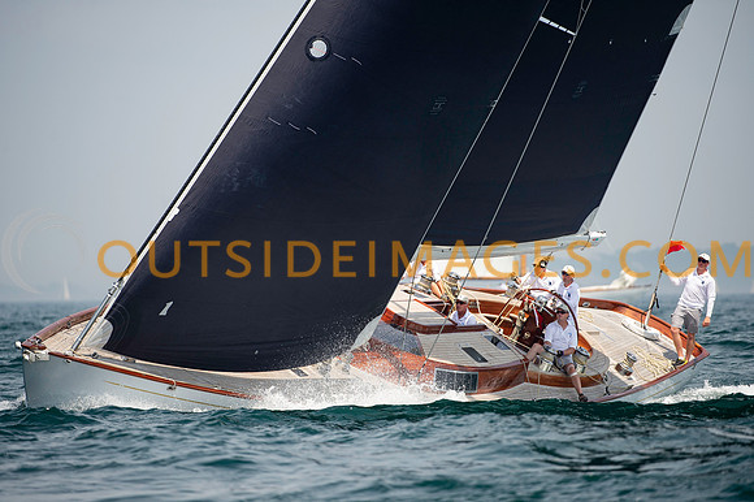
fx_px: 7937
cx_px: 377
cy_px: 251
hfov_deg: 5.4
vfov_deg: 3.6
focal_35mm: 379
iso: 400
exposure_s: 1/1600
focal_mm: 350
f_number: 5
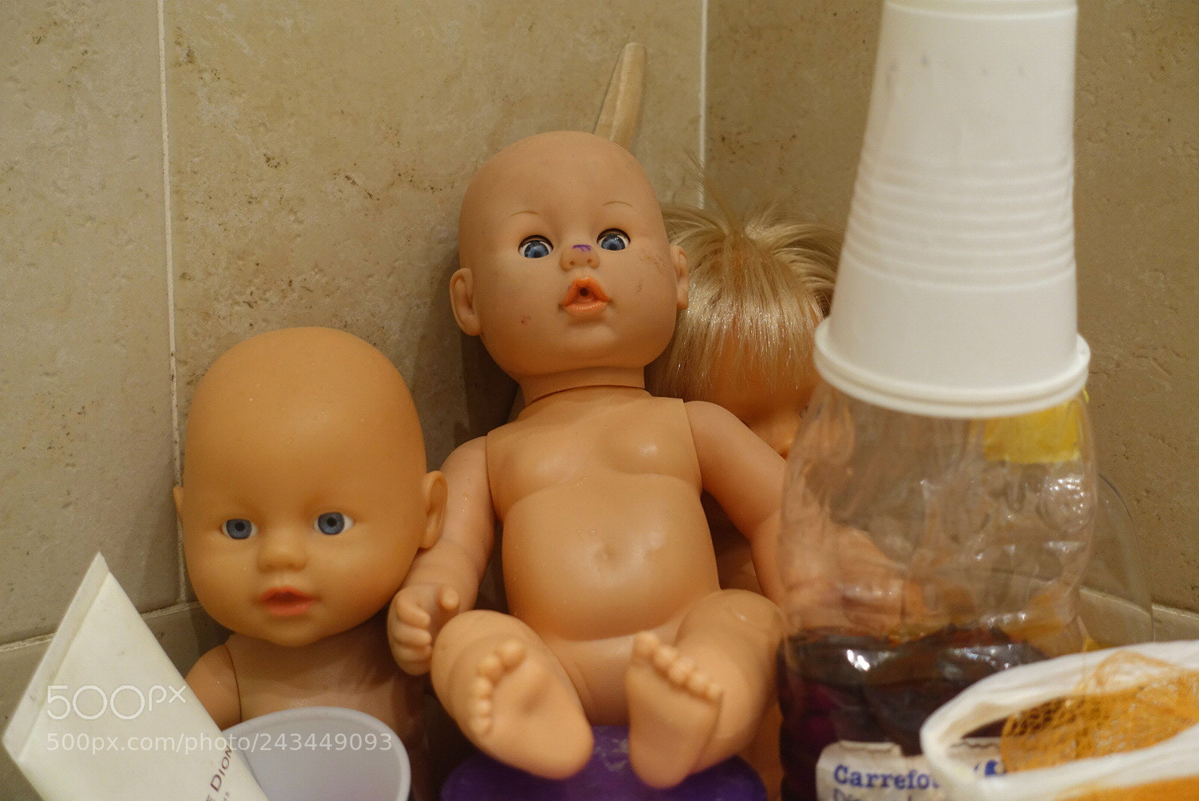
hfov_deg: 41.9
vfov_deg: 28.7
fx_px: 1566
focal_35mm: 47
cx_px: 600
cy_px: 400
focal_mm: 17.27
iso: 400
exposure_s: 1/25
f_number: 2.8
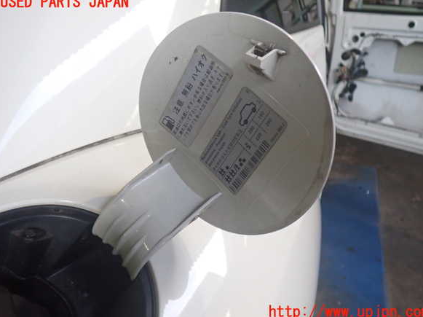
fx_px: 379
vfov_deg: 45.4
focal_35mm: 31
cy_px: 157
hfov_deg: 58.4
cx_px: 215
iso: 400
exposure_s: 1/200
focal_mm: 5.4
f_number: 2.3
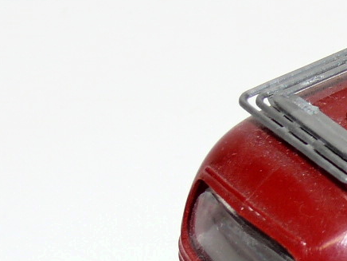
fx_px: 2095
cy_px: 116
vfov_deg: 7.1
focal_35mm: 209
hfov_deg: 9.0
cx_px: 631
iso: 100
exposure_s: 1/30
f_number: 4
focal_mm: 9.9
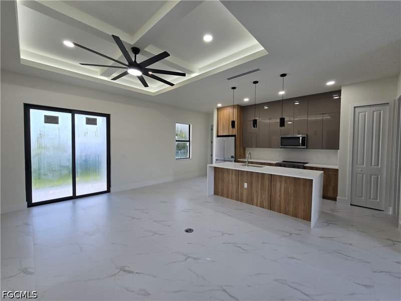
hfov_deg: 106.2
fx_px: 151
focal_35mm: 13
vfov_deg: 89.9
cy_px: 150
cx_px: 200
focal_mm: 2.2
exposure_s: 1/120
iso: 80
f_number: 2.2
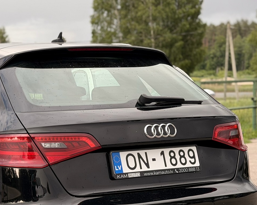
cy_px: 160
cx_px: 1
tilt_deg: -6.6
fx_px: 761
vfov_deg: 15.3
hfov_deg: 18.7
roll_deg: +1.9
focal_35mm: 100
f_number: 1.78
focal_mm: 6.76
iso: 64
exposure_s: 1/693
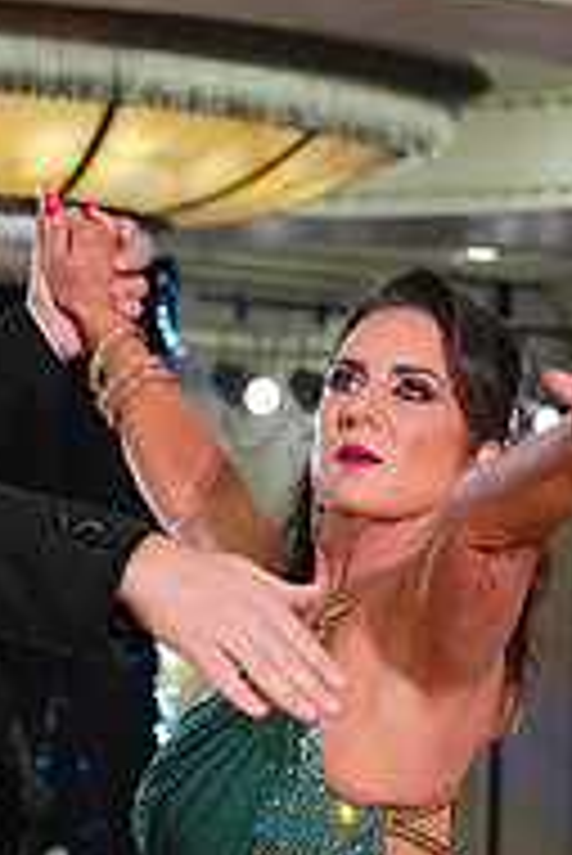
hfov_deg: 6.4
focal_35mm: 214
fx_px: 5091
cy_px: 1102
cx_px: 187
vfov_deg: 9.4
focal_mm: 70
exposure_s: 1/200
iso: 3200
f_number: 5
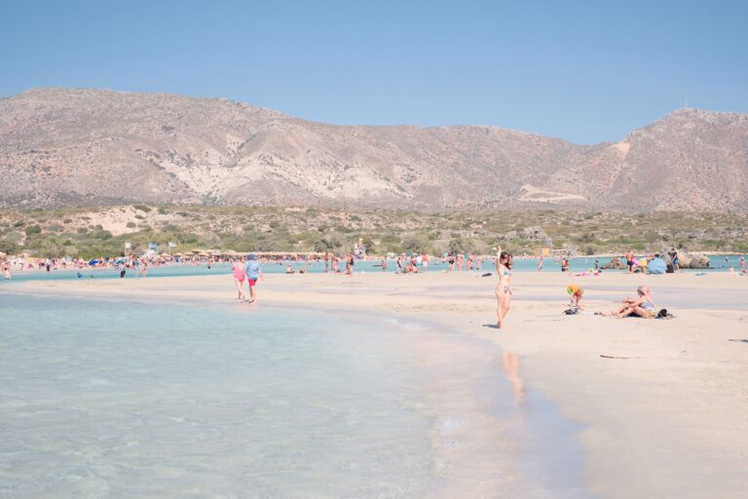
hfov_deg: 37.5
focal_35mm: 53
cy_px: 250
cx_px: 374
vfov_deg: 25.5
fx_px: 1101
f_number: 4
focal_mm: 35
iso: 640
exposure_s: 1/4000
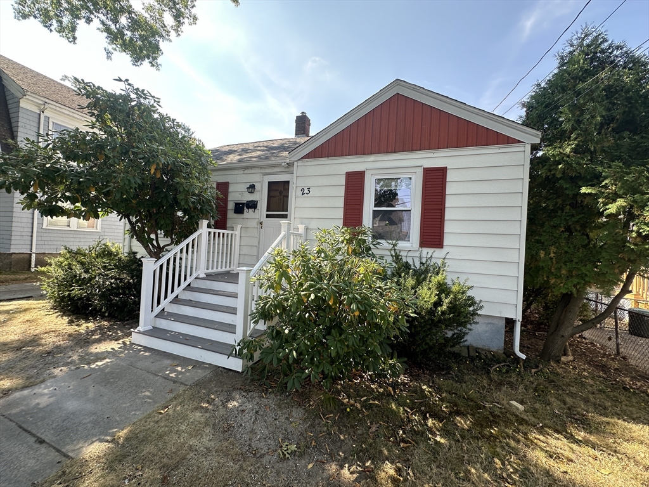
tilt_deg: -0.2
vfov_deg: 85.7
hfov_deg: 102.1
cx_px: 324
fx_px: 262
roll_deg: -1.0
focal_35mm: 14
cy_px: 244
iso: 40
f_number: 2.2
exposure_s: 1/299
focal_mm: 2.22
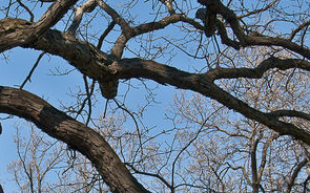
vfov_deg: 8.8
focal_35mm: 149
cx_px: 67
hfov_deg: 14.0
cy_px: 169
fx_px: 1258
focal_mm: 32
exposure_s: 1/640
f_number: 7.1
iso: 200
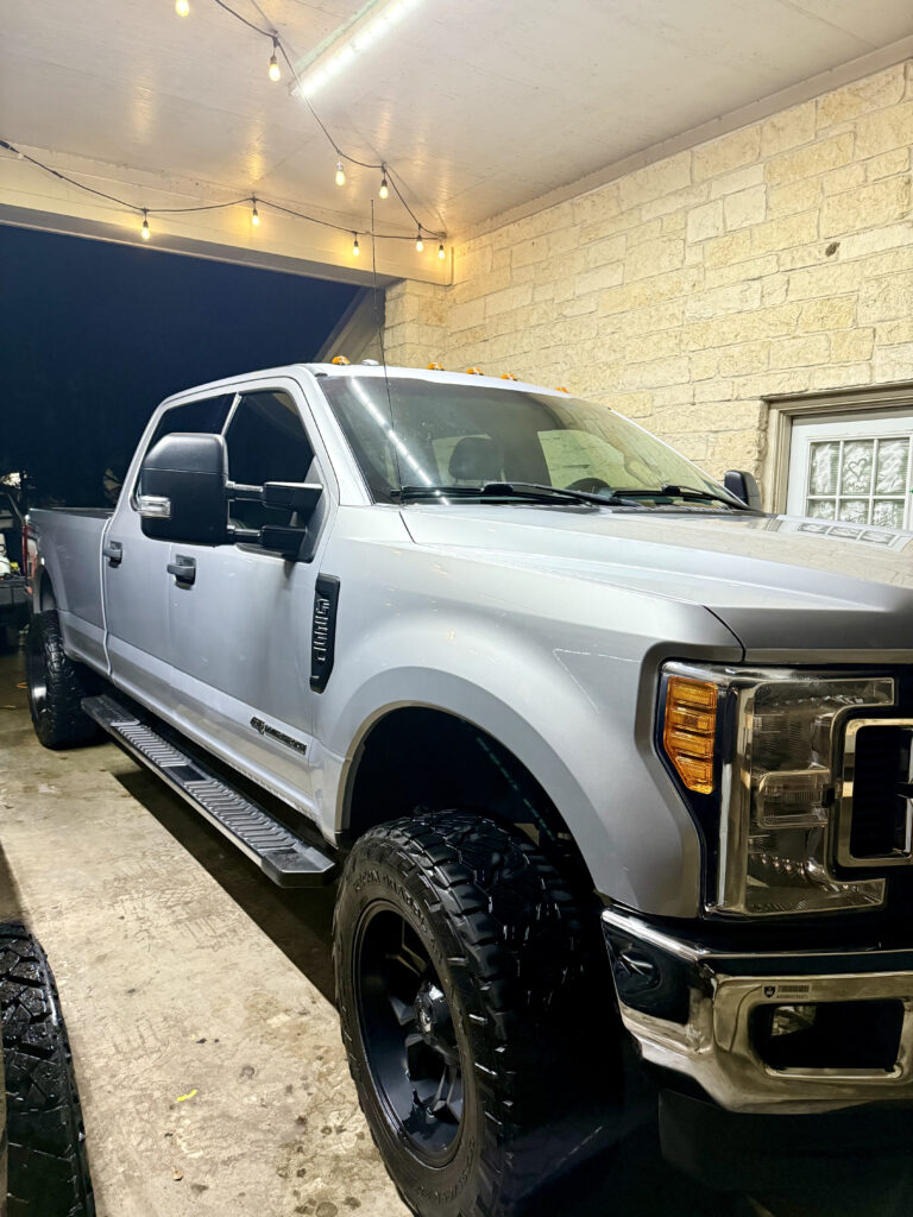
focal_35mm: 24
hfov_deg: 56.8
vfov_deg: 71.6
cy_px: 608
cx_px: 456
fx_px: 844
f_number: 1.78
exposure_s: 1/40
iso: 800
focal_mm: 6.76
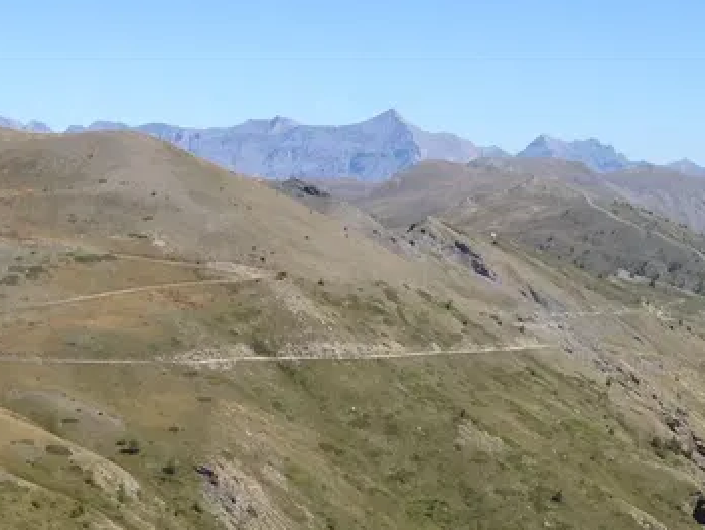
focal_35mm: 113
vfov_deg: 12.3
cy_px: 871
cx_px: 308
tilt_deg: -16.6
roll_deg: +0.6
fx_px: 2303
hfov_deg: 17.4
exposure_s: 1/1595
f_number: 2.4
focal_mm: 4.12
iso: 50
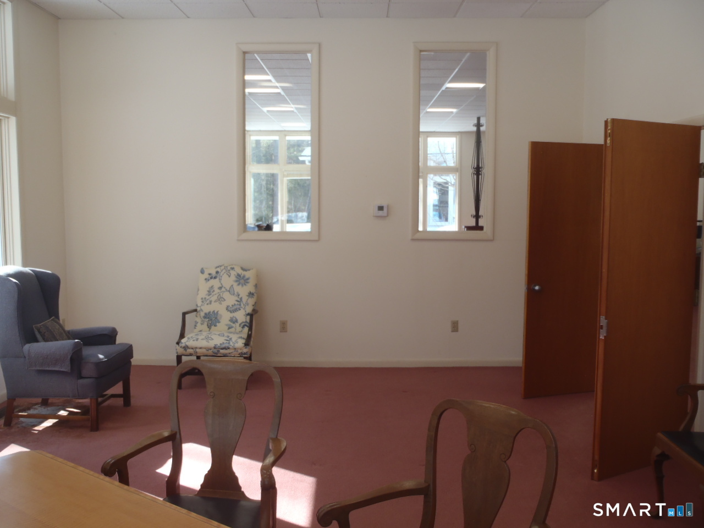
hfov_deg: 51.4
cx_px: 352
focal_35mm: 36
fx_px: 732
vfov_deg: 39.7
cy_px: 264
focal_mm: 6.45
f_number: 4.5
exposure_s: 1/40
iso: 80
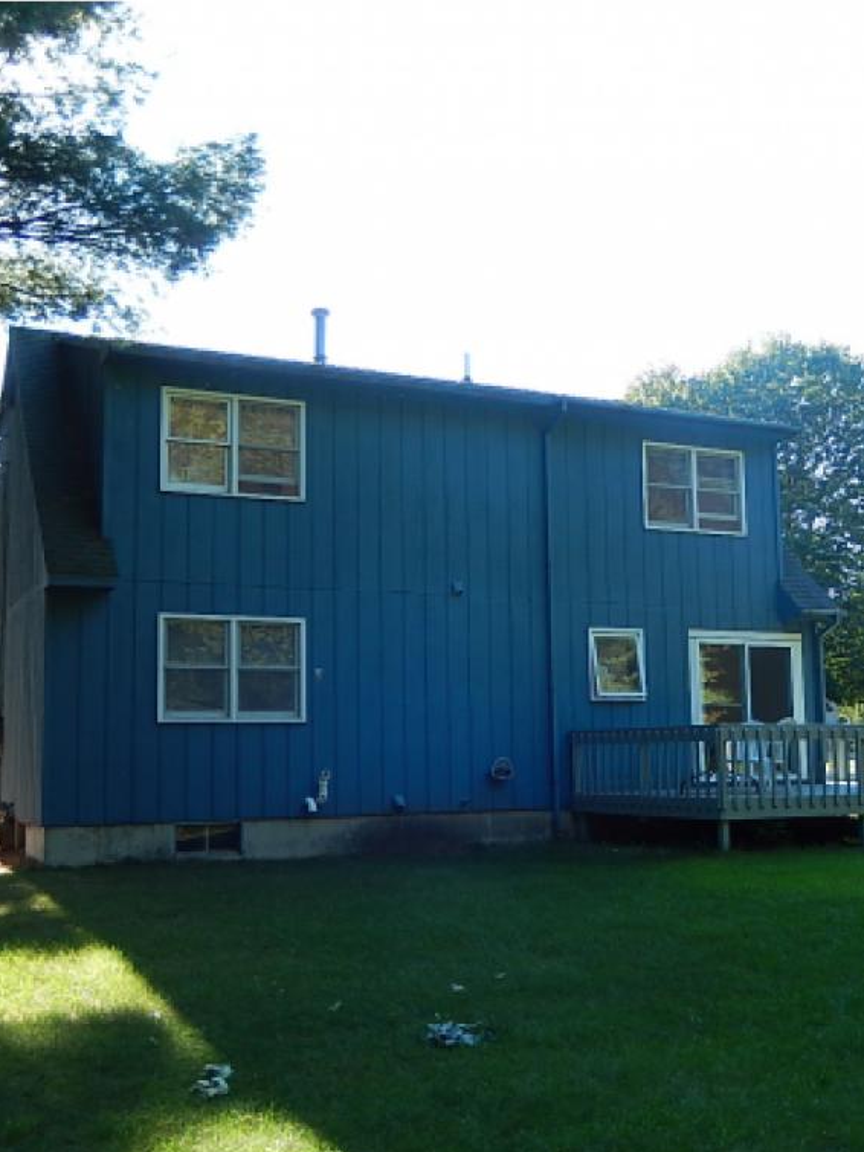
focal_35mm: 38
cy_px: 585
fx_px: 1265
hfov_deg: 37.7
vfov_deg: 49.0
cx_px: 435
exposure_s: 1/200
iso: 125
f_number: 3.6
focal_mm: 5.1
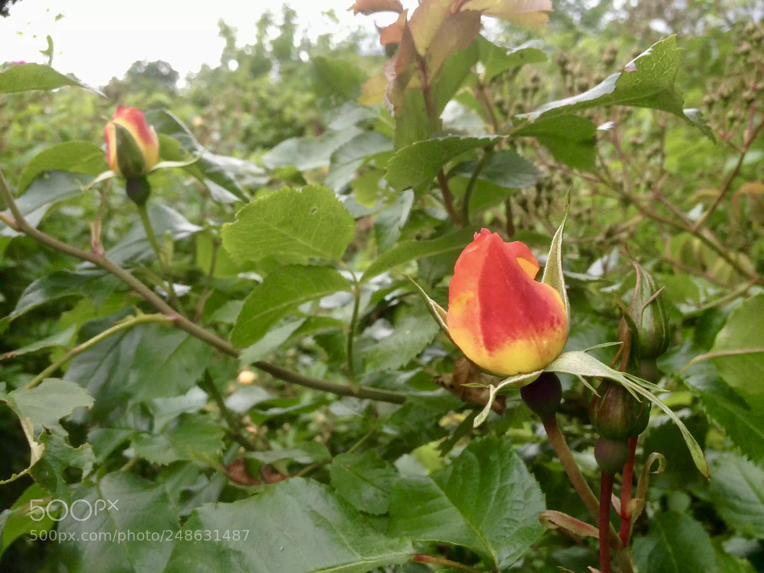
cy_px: 286
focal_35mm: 35
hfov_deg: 52.6
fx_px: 772
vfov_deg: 40.7
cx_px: 382
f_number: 2.4
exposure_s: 1/120
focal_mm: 4.28
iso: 50
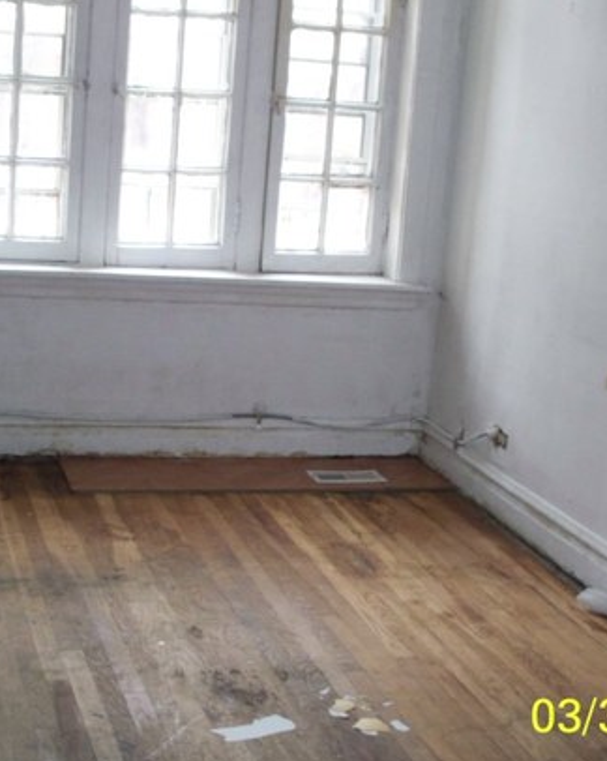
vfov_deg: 33.0
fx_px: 1282
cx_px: 262
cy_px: 382
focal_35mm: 57
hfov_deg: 26.6
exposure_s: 1/50
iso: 200
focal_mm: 7.9
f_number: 3.4
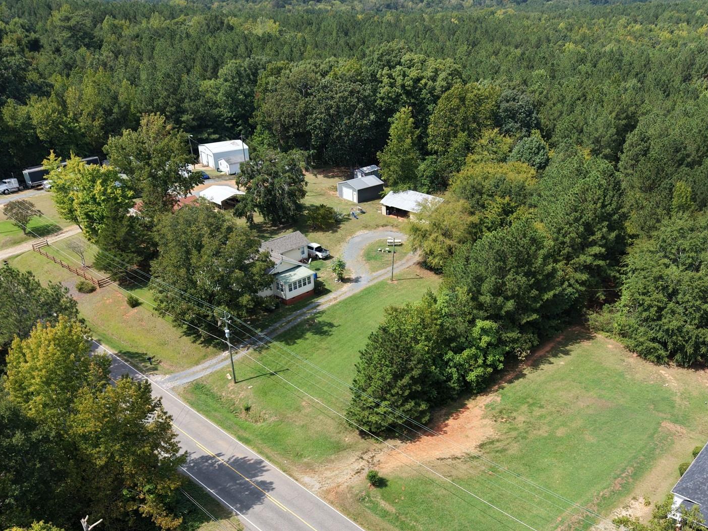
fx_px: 716
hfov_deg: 52.5
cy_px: 371
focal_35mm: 35
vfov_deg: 40.0
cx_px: 403
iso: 200
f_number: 1.8
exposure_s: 1/500
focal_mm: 8.67
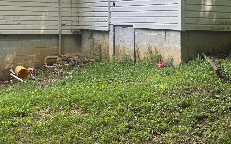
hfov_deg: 31.8
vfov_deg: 19.9
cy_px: -7
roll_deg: -0.1
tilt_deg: +4.2
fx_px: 397
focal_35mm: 63
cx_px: 52
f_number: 1.78
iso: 80
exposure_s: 1/325
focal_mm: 6.76
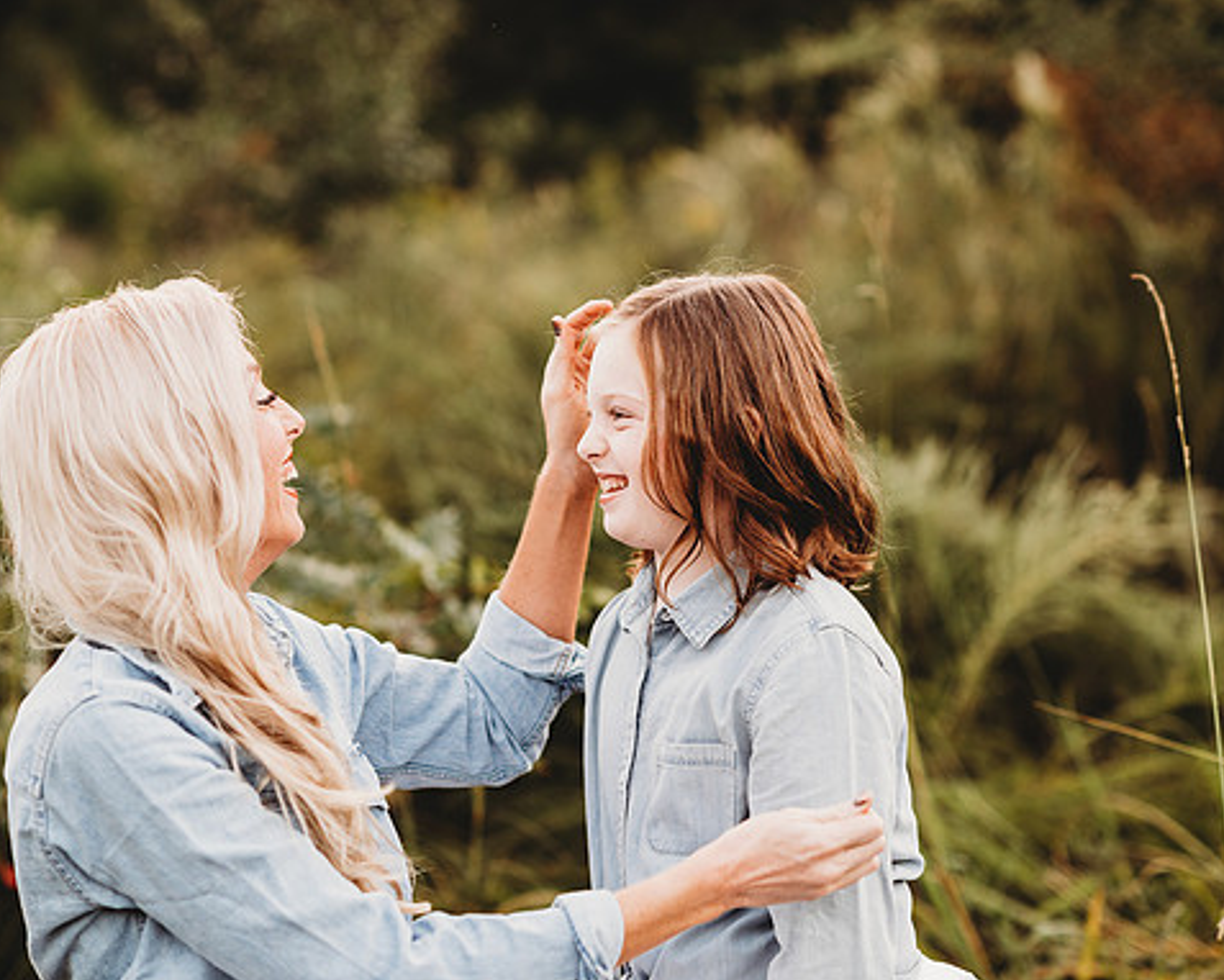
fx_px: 3515
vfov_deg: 15.9
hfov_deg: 19.7
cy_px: 494
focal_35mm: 97
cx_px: 498
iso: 125
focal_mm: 85
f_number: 2.2
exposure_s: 1/200
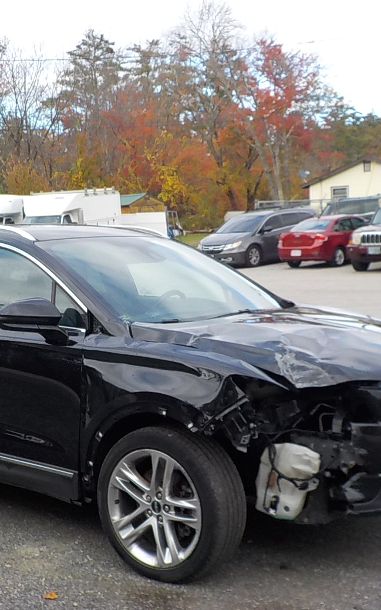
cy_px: 347
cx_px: 146
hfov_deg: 26.3
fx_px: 814
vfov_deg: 41.0
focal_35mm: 49
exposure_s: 1/320
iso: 125
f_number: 3.3
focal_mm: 4.1
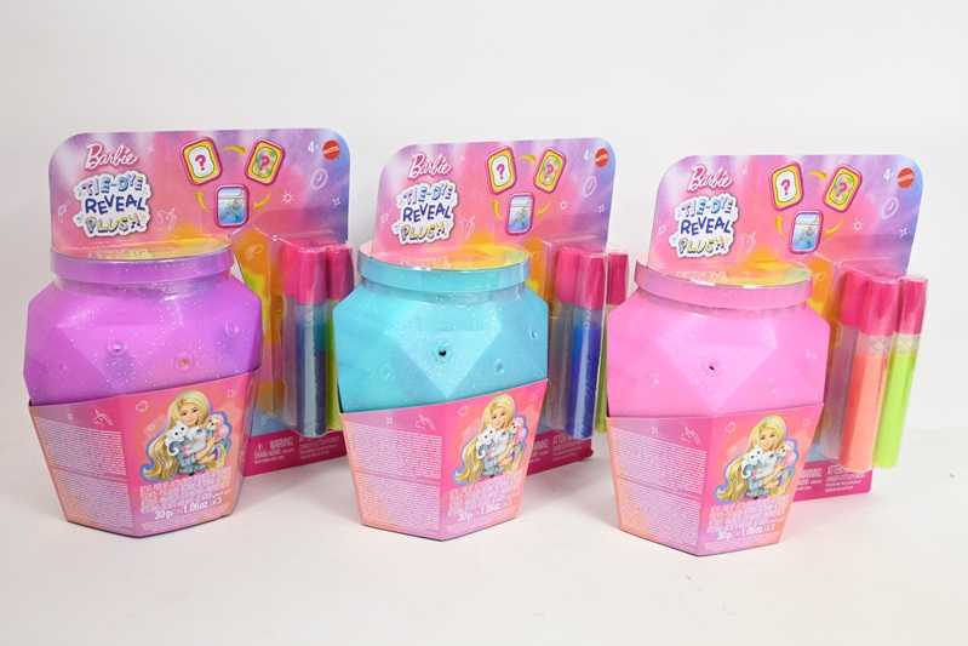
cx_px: 484
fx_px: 988
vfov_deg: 36.2
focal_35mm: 37
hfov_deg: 52.2
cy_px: 323
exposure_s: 1/160
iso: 400
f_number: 4.2
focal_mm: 24.5
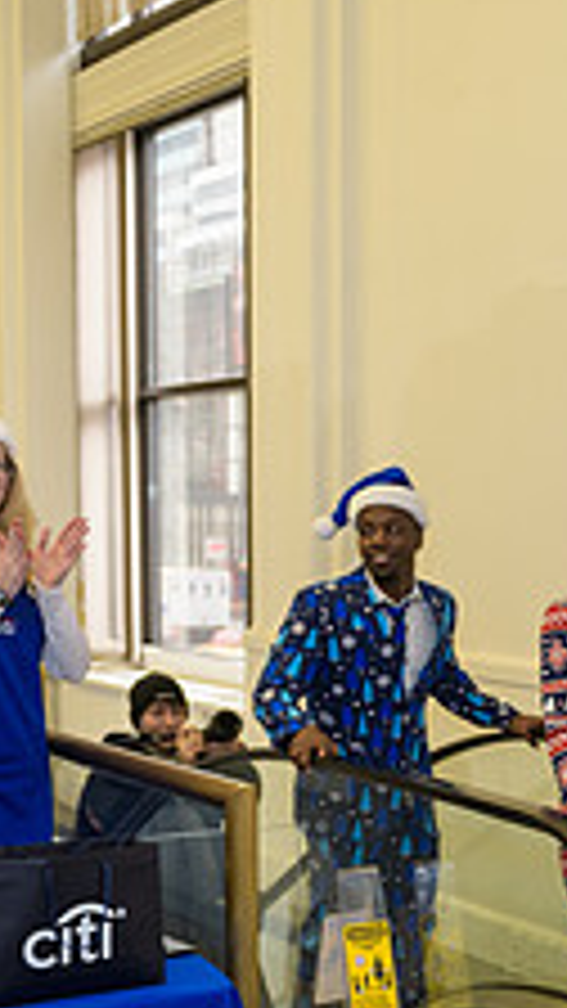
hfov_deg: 17.3
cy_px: 731
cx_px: 752
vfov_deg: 31.9
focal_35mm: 65
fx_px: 1737
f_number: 3.2
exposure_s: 1/125
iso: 400
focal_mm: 24
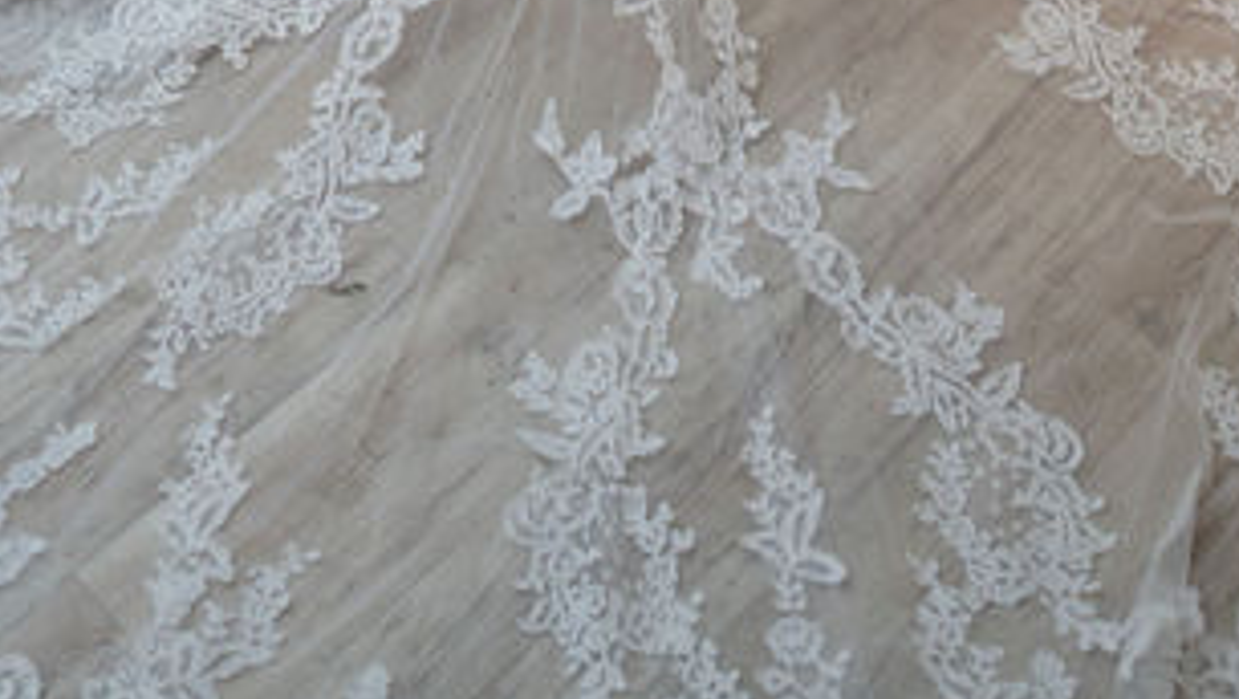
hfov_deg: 26.7
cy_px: -1170
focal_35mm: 79
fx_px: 2597
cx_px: 451
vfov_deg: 11.5
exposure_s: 1/50
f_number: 2.8
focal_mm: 24
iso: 400
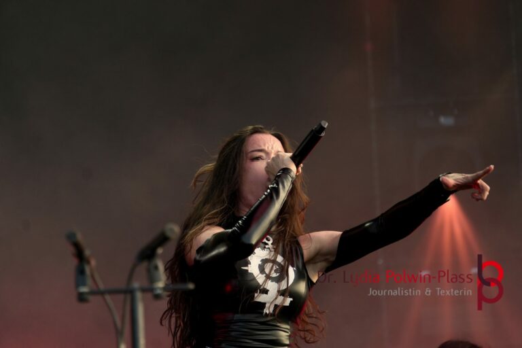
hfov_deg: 7.5
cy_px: 174
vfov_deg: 5.0
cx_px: 261
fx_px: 3980
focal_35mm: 274
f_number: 6.3
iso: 640
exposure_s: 1/320
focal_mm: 183
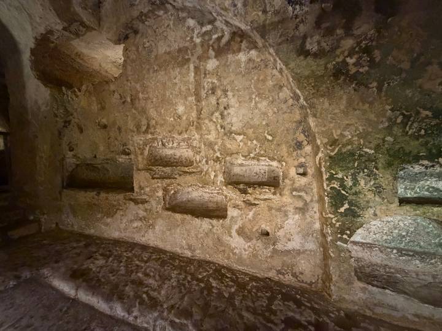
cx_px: 221
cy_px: 166
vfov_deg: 85.7
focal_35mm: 14
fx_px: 179
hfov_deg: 102.1
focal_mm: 2.22
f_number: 2.2
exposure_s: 1/33
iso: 1600
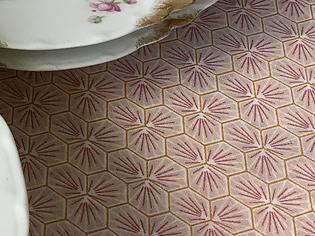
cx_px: -146
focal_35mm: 106
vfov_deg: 13.6
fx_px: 964
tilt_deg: -40.9
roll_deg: -1.5
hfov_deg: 16.9
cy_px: -50
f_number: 2.4
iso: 50
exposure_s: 1/120
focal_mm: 3.3
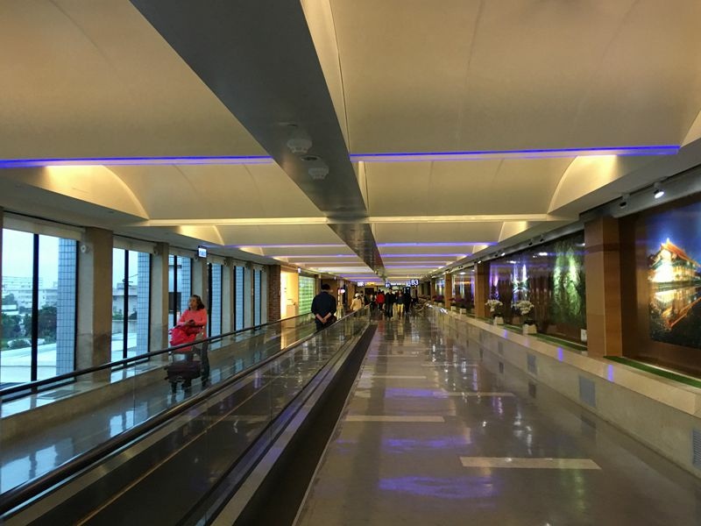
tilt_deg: +4.2
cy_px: 263
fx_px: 587
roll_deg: +1.6
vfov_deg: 48.2
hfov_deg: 61.7
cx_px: 350
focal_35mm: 29
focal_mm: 4.15
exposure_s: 1/15
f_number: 2.2
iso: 80
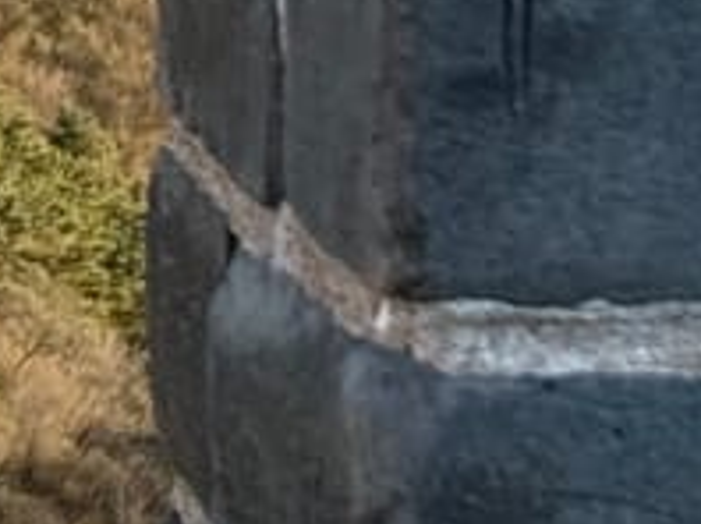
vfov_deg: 5.6
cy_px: -7
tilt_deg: -6.4
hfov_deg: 7.3
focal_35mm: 262
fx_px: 5299
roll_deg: +0.2
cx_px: -577
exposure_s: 1/1543
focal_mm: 6.76
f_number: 1.78
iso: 80
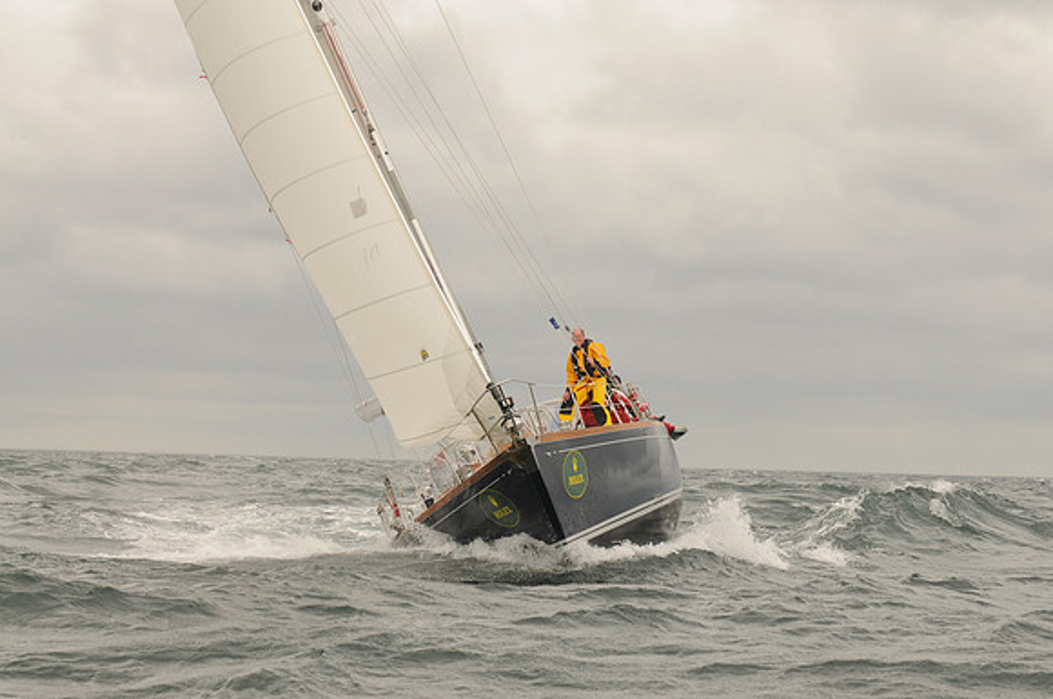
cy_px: 350
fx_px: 3593
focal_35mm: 123
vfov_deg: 11.1
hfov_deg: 16.7
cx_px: 526
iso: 200
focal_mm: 82
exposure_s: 1/1000
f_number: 5
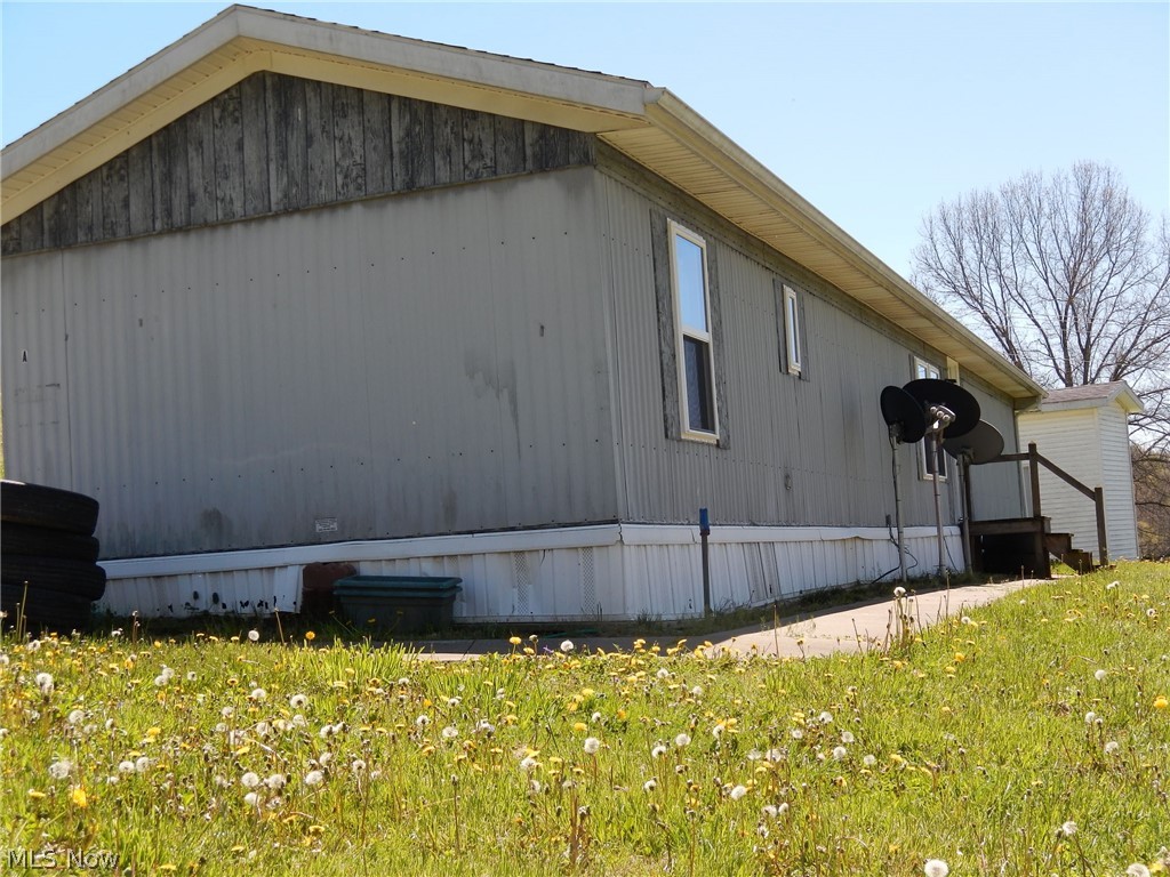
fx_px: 1690
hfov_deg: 38.2
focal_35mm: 50
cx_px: 585
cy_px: 438
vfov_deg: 29.1
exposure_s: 1/500
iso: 125
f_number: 4
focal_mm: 8.9
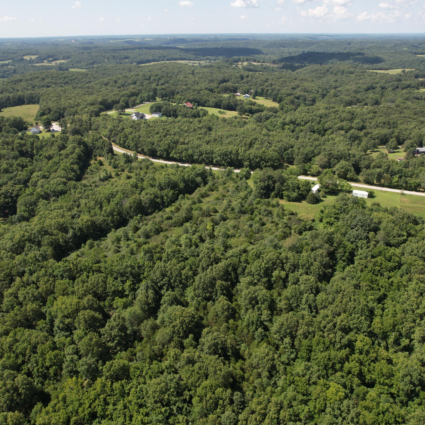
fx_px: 403
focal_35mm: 29
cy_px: 207
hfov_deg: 55.6
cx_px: 220
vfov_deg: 55.6
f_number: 2.8
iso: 110
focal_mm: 8.38
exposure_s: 1/320
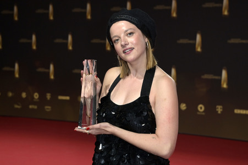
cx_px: 124
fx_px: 496
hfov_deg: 28.1
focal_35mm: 72
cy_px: 82
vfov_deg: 18.9
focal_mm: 72
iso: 1250
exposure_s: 1/250
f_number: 5.6
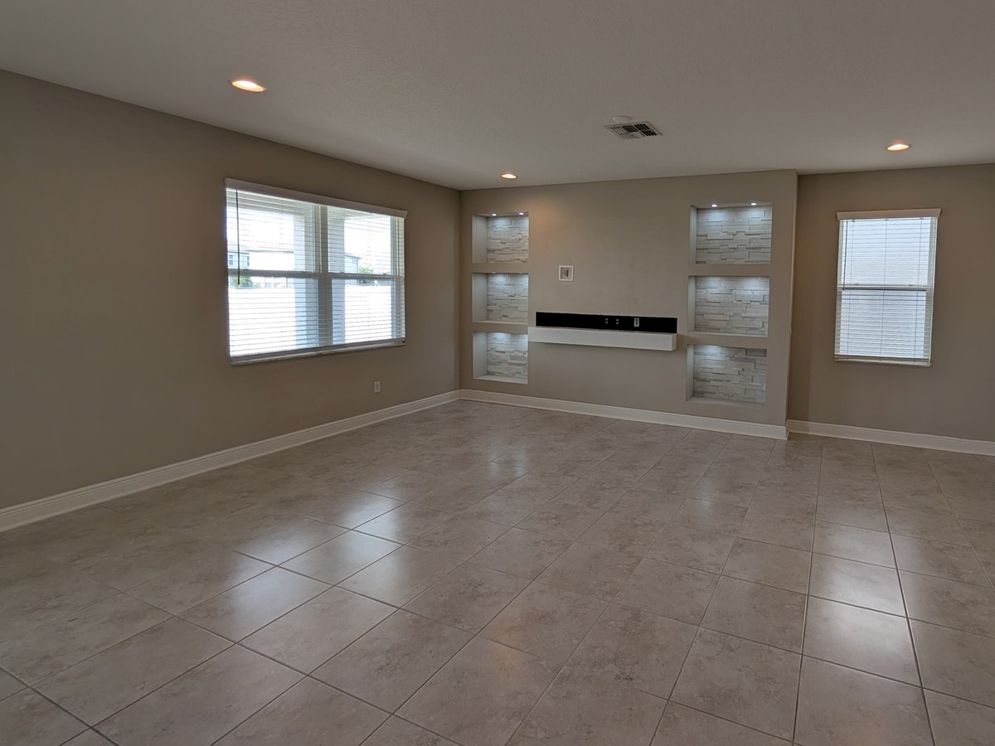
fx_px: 460
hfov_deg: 92.1
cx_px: 636
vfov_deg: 77.6
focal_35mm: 16
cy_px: 316
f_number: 1.7
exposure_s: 1/227
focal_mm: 2.02
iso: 55
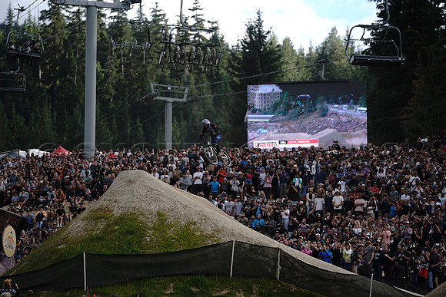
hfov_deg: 12.7
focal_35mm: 162
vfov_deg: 8.5
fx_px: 2007
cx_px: 223
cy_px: 148
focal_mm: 162
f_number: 2.8
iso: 160
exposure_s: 1/1000
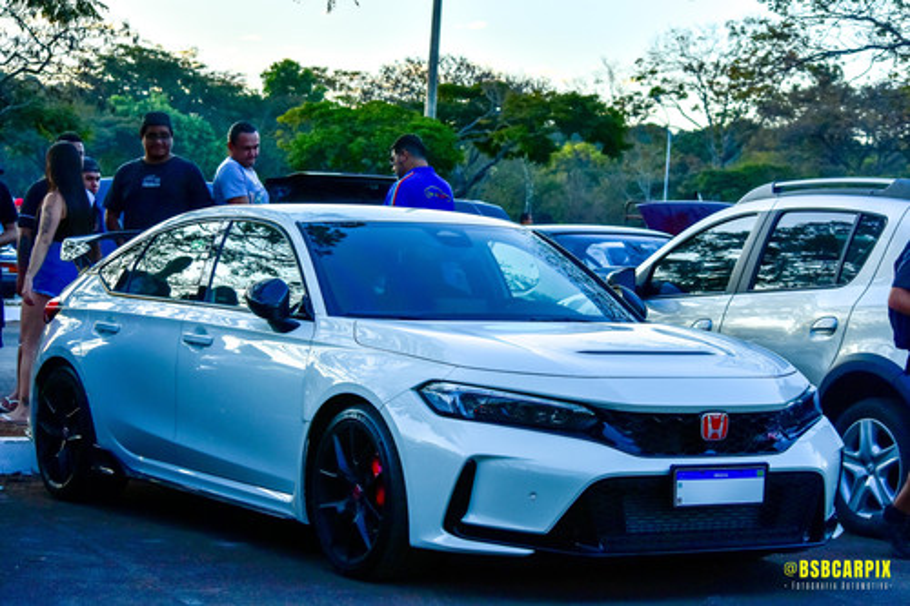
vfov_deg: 16.5
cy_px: 303
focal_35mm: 82
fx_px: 2085
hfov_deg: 24.6
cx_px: 455
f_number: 5.6
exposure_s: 1/160
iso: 250
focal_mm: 55
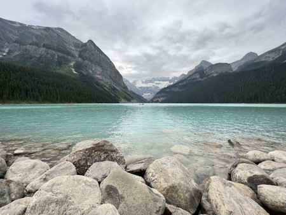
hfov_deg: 106.2
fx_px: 107
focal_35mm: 13
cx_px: 143
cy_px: 108
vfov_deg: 90.0
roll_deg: -0.4
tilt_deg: -1.7
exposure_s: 1/314
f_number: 1.8
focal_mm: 1.57
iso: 32
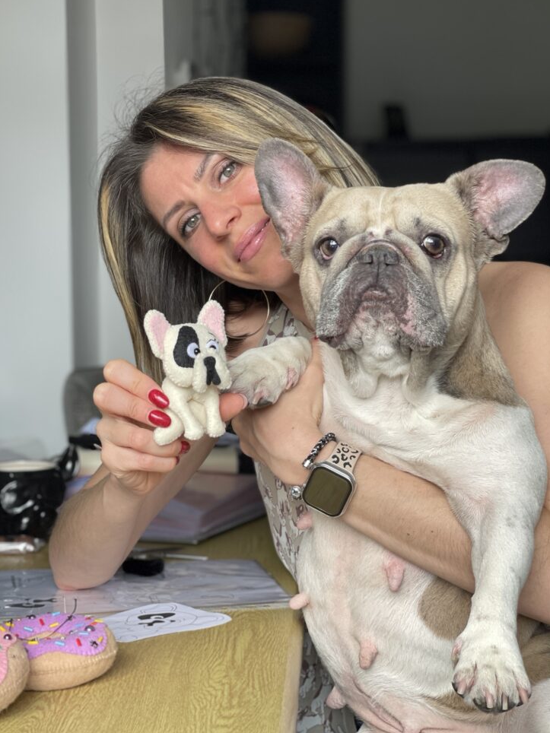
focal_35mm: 68
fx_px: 1441
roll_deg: +0.8
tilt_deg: -3.0
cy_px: 344
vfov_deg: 28.6
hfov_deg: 21.6
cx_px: 267
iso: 80
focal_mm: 7.5
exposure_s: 1/121
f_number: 2.2
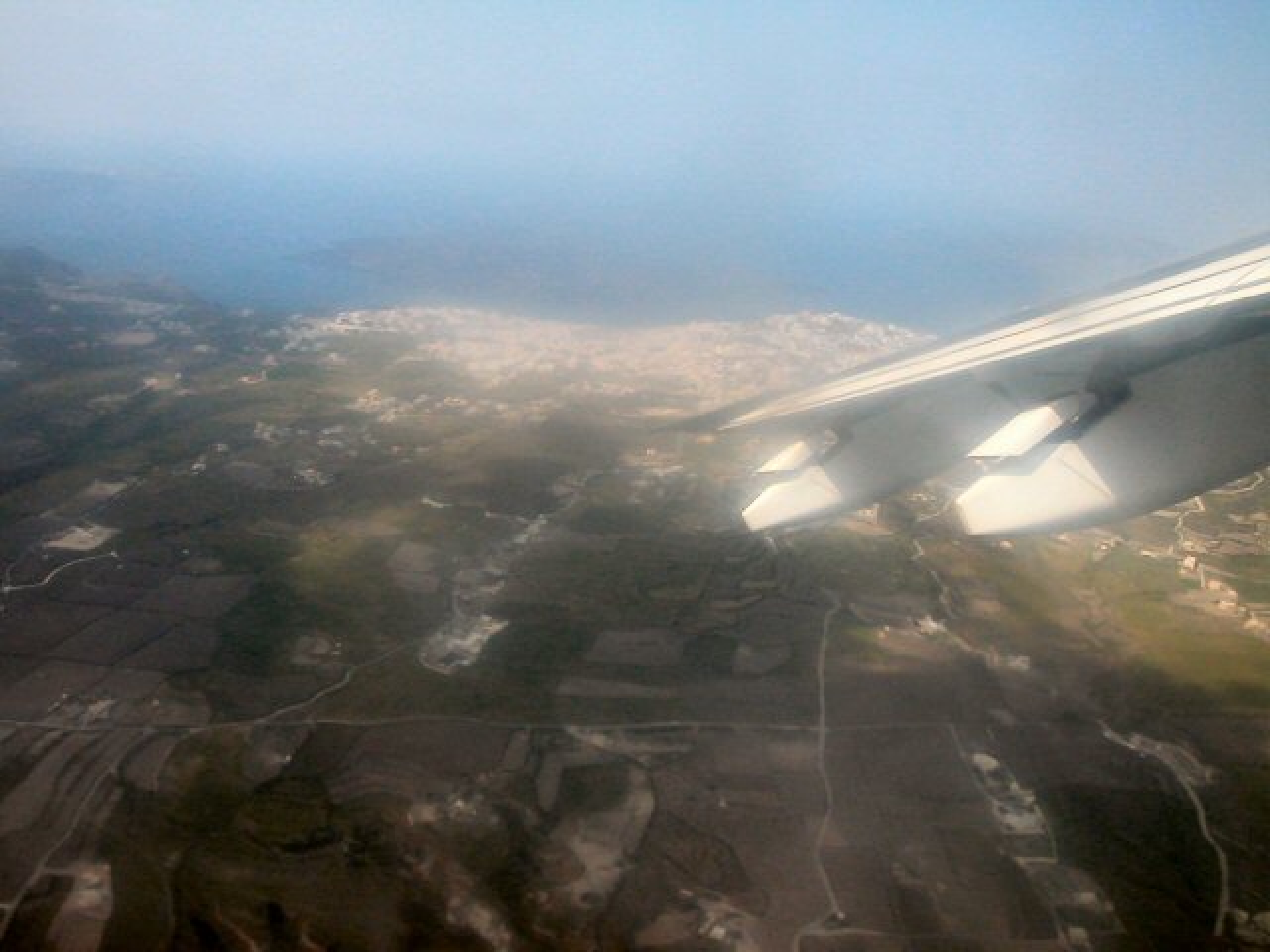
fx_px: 1357
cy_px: 476
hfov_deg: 50.1
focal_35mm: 37
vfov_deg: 38.7
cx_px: 635
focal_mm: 5.6
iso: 100
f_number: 4.5
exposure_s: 1/449
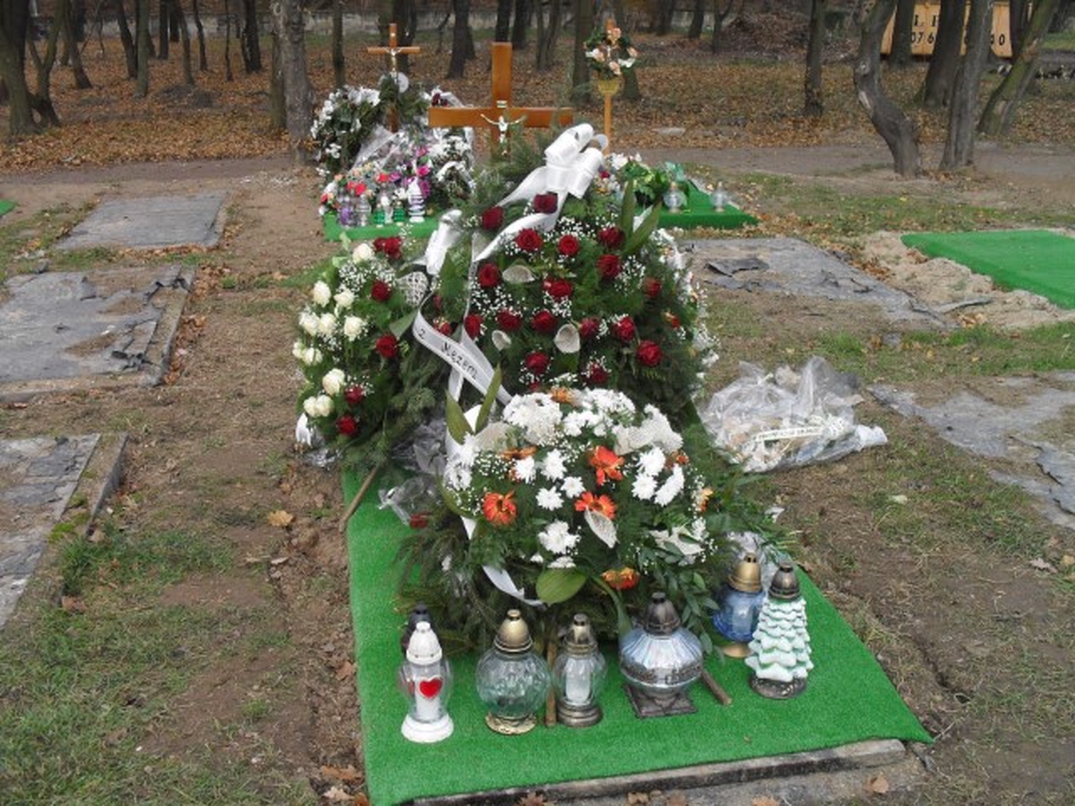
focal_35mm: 35
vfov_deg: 40.7
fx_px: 1087
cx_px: 538
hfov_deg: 52.6
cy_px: 403
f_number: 3.2
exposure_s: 1/180
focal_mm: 6.3
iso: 100
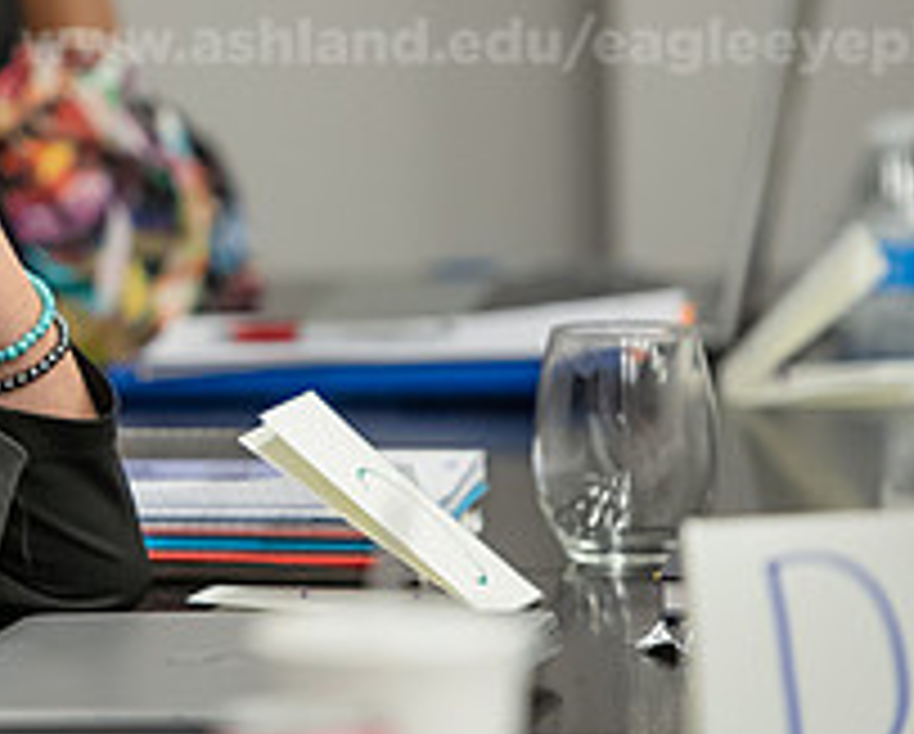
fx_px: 11974
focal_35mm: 442
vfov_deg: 3.5
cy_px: 137
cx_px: -185
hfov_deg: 4.4
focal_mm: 165
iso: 1250
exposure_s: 1/200
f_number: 2.8
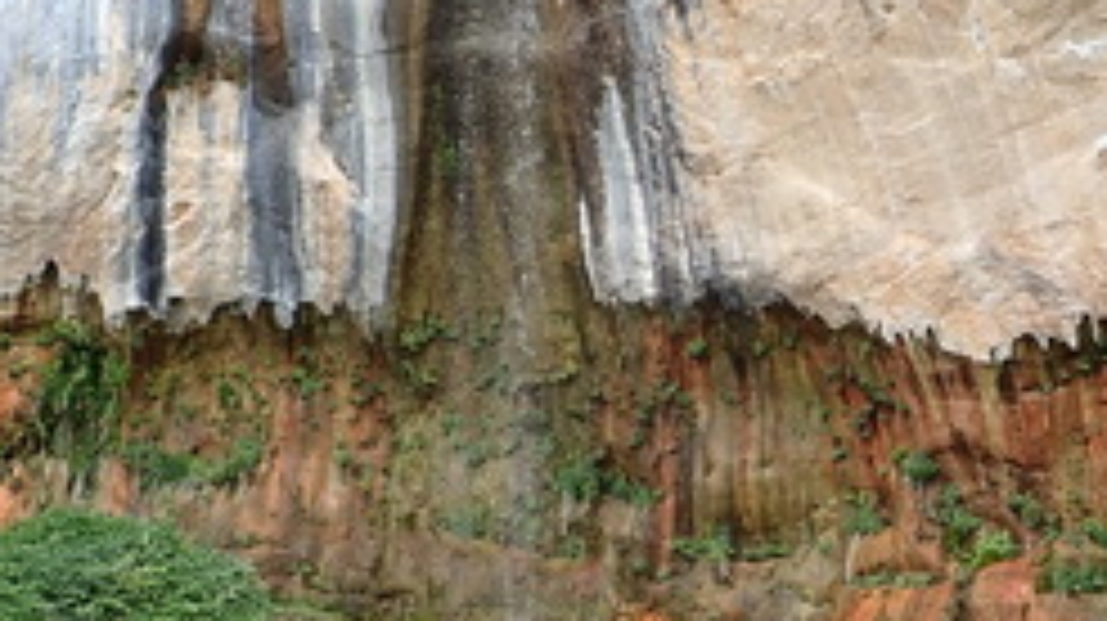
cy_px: 382
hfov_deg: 33.4
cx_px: 778
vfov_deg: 19.3
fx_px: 1819
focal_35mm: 62
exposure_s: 1/250
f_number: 2.8
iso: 100
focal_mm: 4.5
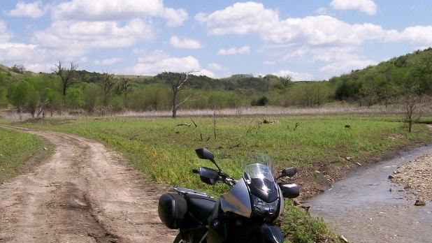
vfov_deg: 18.5
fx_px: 745
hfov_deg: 32.3
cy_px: 167
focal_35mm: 65
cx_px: 246
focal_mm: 6
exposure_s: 1/1161
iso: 140
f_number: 4.8
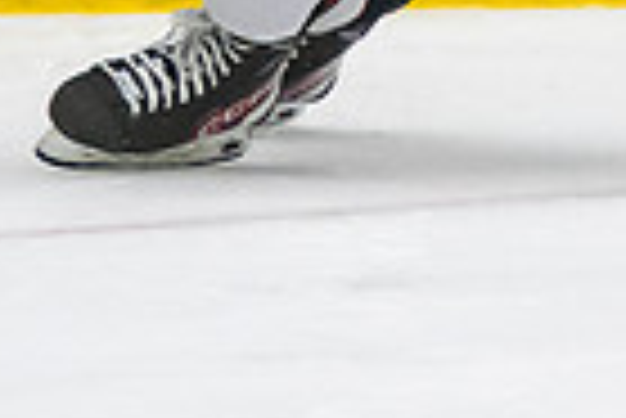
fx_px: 24787
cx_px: 626
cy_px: -386
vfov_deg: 1.0
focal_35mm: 1424
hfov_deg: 1.4
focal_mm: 175
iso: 2000
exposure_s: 1/640
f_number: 3.2
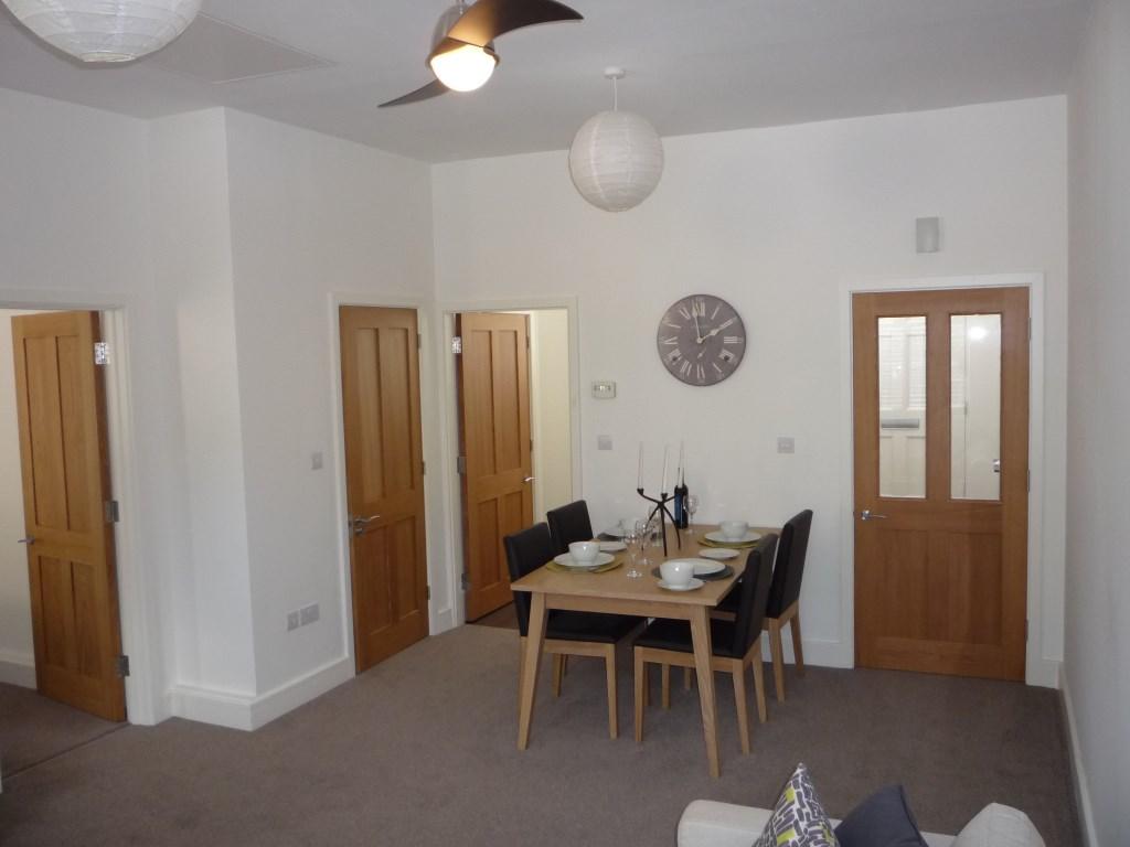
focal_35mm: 30
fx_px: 979
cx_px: 565
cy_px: 424
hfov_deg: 60.0
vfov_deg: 46.8
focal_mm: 5.2
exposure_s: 1/30
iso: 200
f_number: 3.3
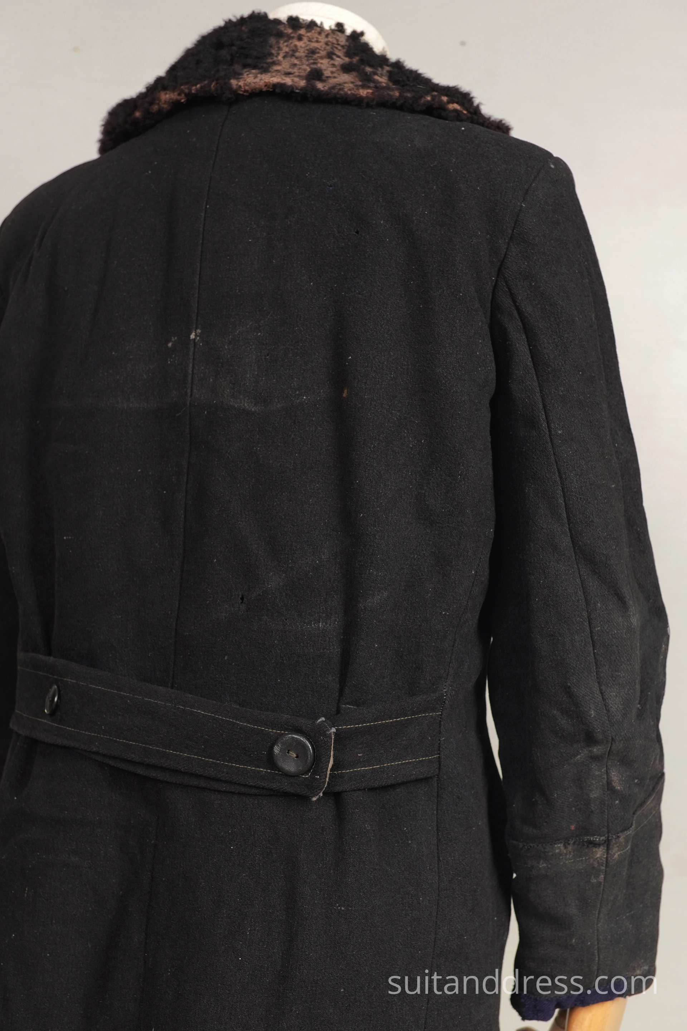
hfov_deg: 28.1
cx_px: 344
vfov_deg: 41.1
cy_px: 516
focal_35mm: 48
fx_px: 1374
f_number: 5.6
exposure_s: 1/13
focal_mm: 32
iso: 250
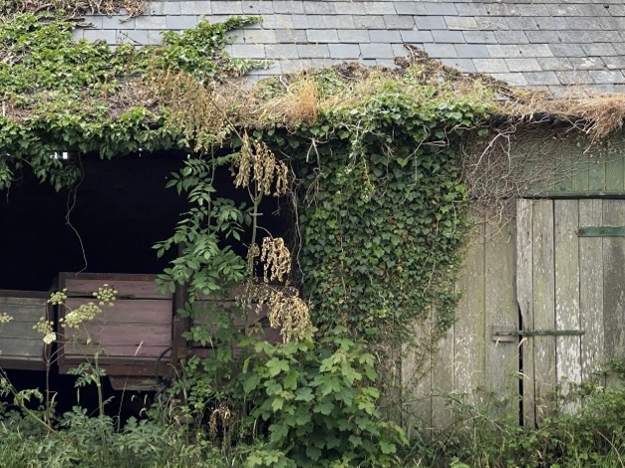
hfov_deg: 23.5
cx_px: 237
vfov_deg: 17.8
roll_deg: -0.8
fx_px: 1498
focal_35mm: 83
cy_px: 272
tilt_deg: +3.5
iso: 20
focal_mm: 6
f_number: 2
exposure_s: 1/1261
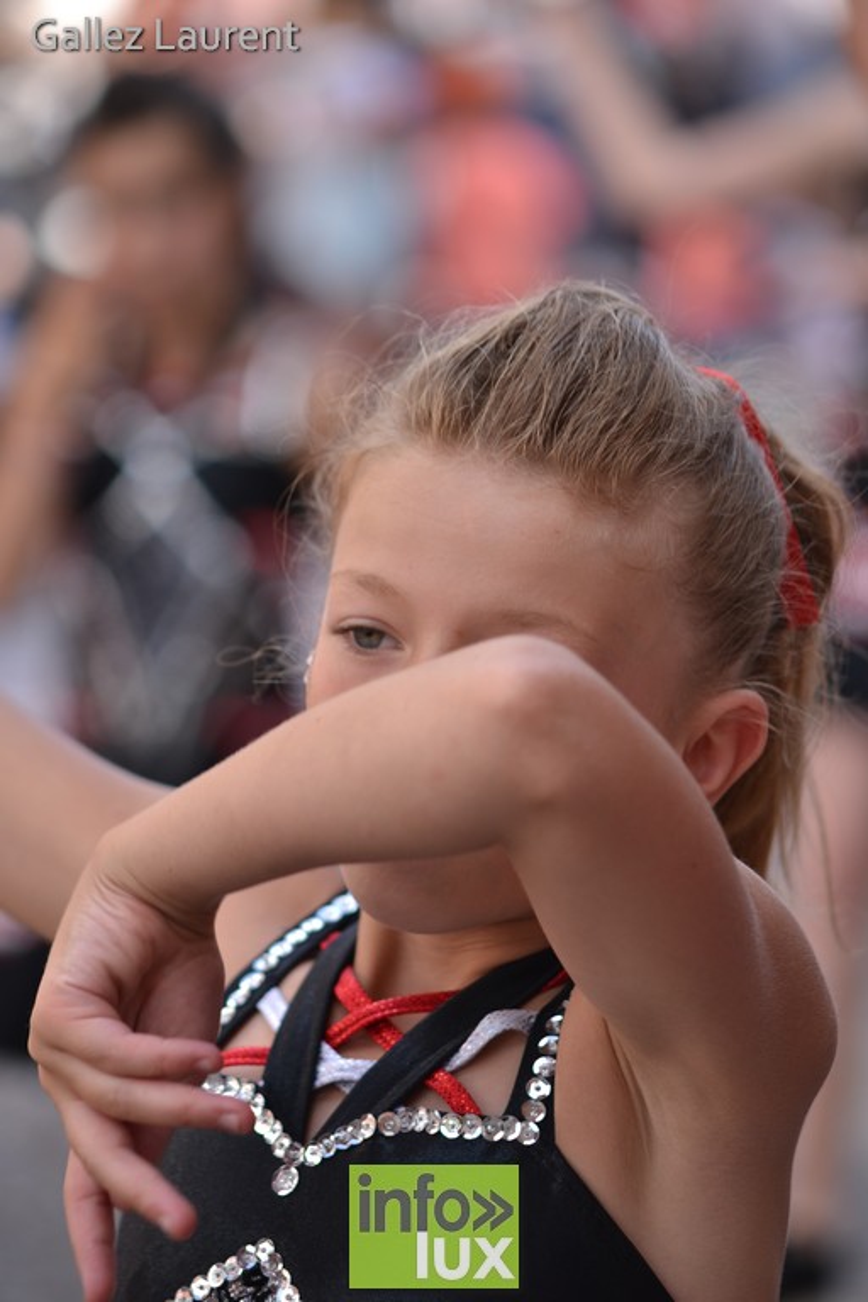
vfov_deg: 13.4
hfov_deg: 9.0
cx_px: 434
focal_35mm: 153
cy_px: 651
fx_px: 5533
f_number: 2.8
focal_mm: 102
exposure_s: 1/400
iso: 100
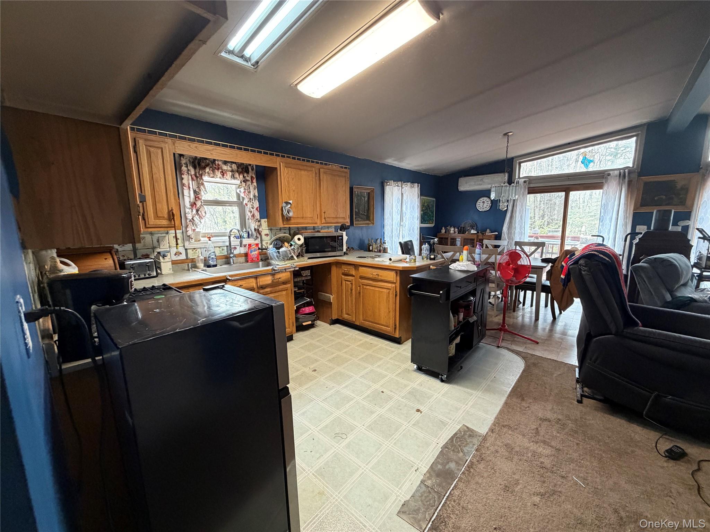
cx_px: 355
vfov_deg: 85.7
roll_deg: +0.6
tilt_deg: -8.3
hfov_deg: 102.1
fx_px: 287
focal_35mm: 14
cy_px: 266
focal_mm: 2.22
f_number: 2.2
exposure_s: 1/60
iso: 400
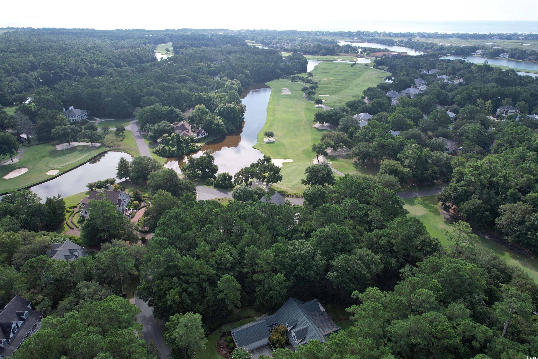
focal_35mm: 22
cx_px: 269
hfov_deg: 78.6
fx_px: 329
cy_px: 180
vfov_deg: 57.2
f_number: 2.8
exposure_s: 1/1250
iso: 100
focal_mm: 8.38
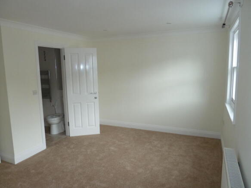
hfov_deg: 69.4
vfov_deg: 54.9
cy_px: 94
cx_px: 126
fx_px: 181
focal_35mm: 25
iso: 160
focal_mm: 4.1
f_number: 3.3
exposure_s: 1/30
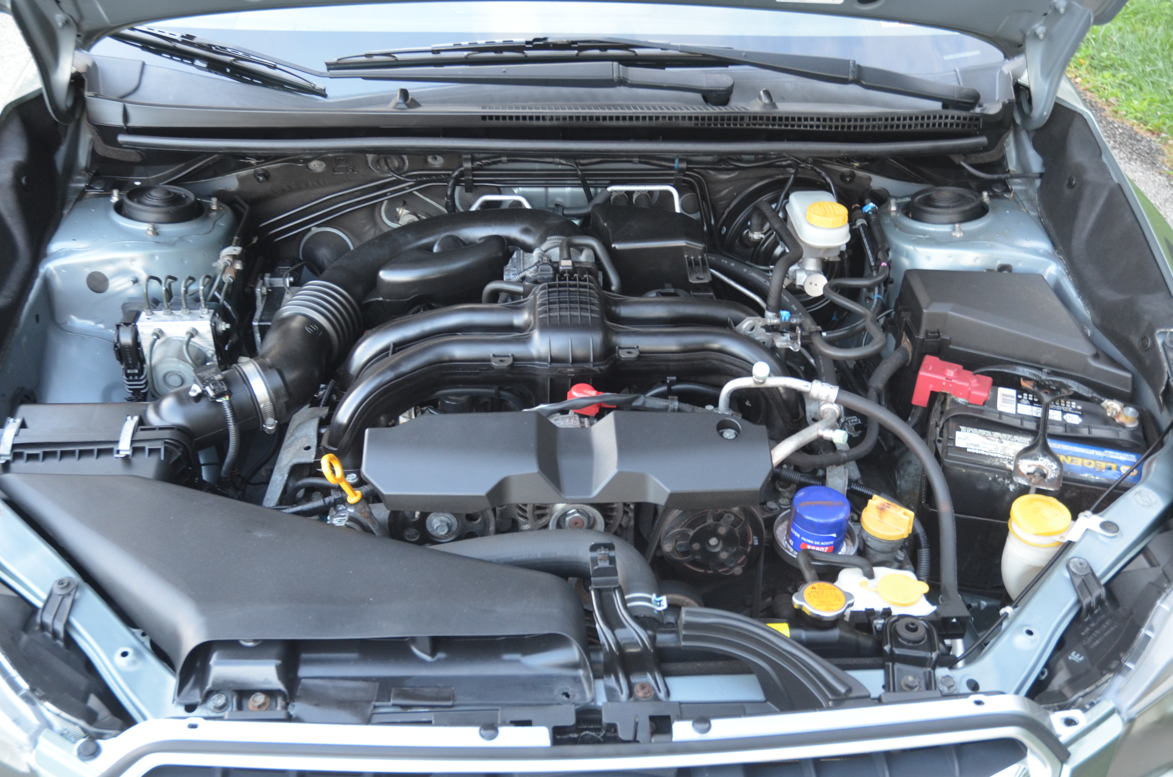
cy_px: 388
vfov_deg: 36.7
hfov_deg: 53.2
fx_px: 1171
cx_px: 586
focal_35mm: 36
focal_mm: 24
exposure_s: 1/40
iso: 800
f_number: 3.8
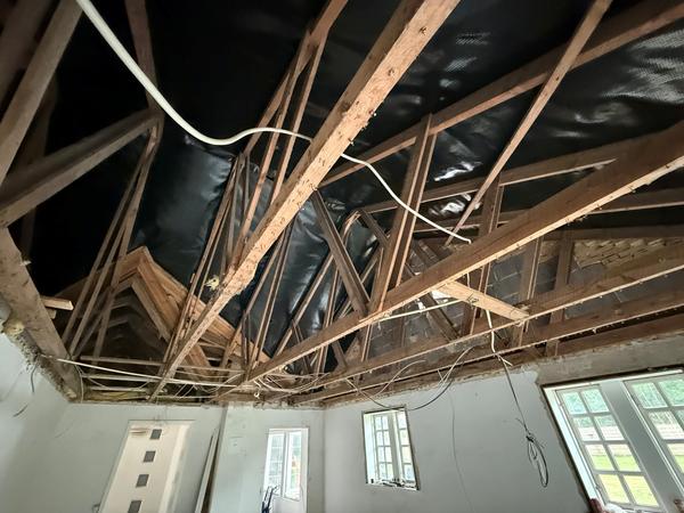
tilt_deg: +34.7
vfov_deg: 85.7
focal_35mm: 14
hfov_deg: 102.1
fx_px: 277
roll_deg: +2.0
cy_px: 256
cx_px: 342
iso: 1600
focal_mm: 2.22
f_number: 2.2
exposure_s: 1/38
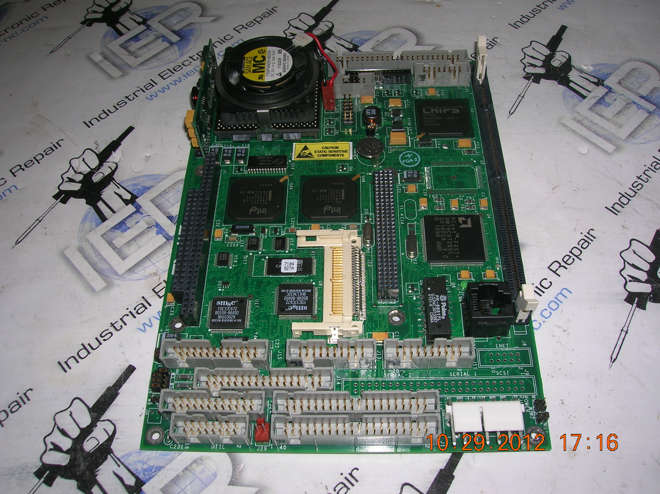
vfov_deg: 41.7
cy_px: 247
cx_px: 330
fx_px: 648
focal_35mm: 34
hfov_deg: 54.0
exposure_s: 1/60.1
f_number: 4.9
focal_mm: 5.7
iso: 50
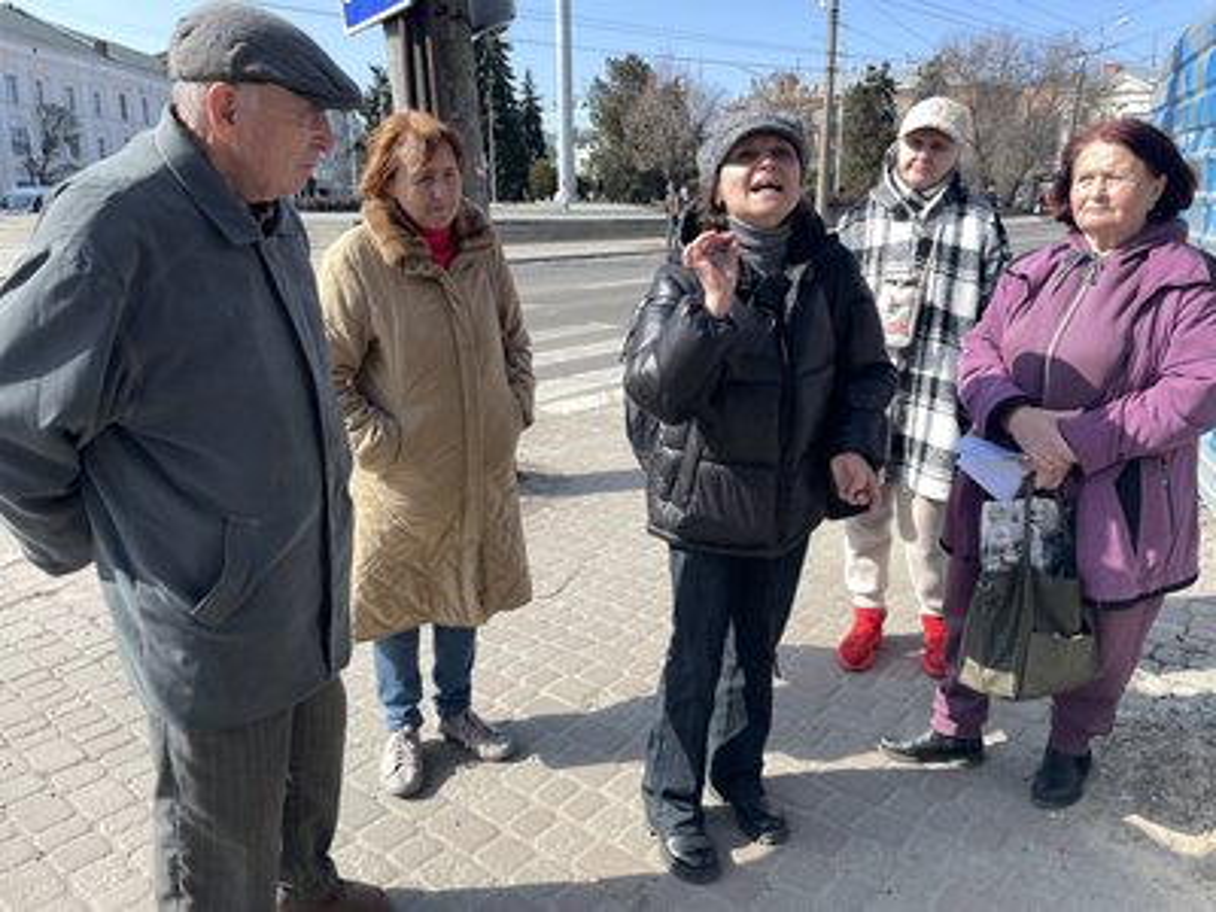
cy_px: 456
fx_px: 913
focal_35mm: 26
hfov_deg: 67.3
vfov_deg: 53.1
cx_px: 608
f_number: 1.6
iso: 32
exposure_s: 1/1689
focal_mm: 4.2
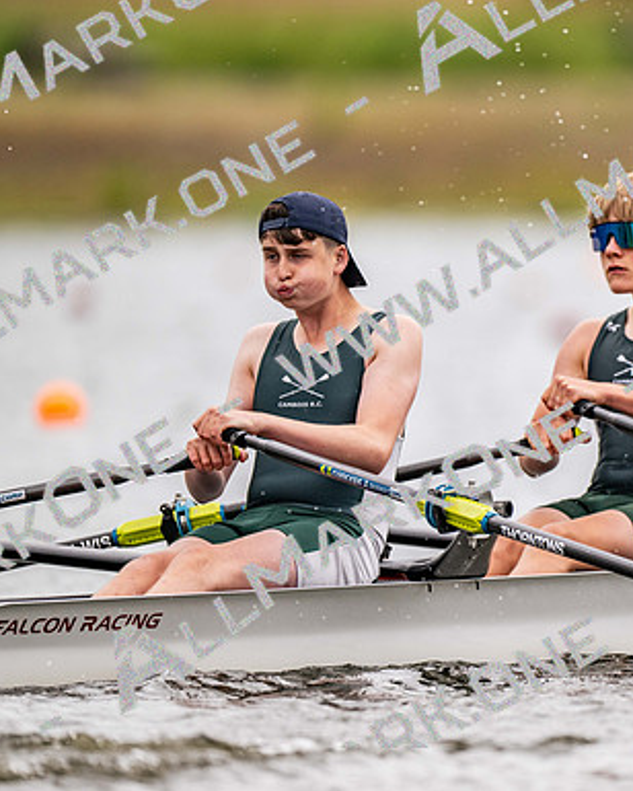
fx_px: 19882
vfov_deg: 2.3
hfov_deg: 1.8
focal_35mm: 849
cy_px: 396
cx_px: 530
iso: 320
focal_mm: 600
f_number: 4
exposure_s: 1/2500
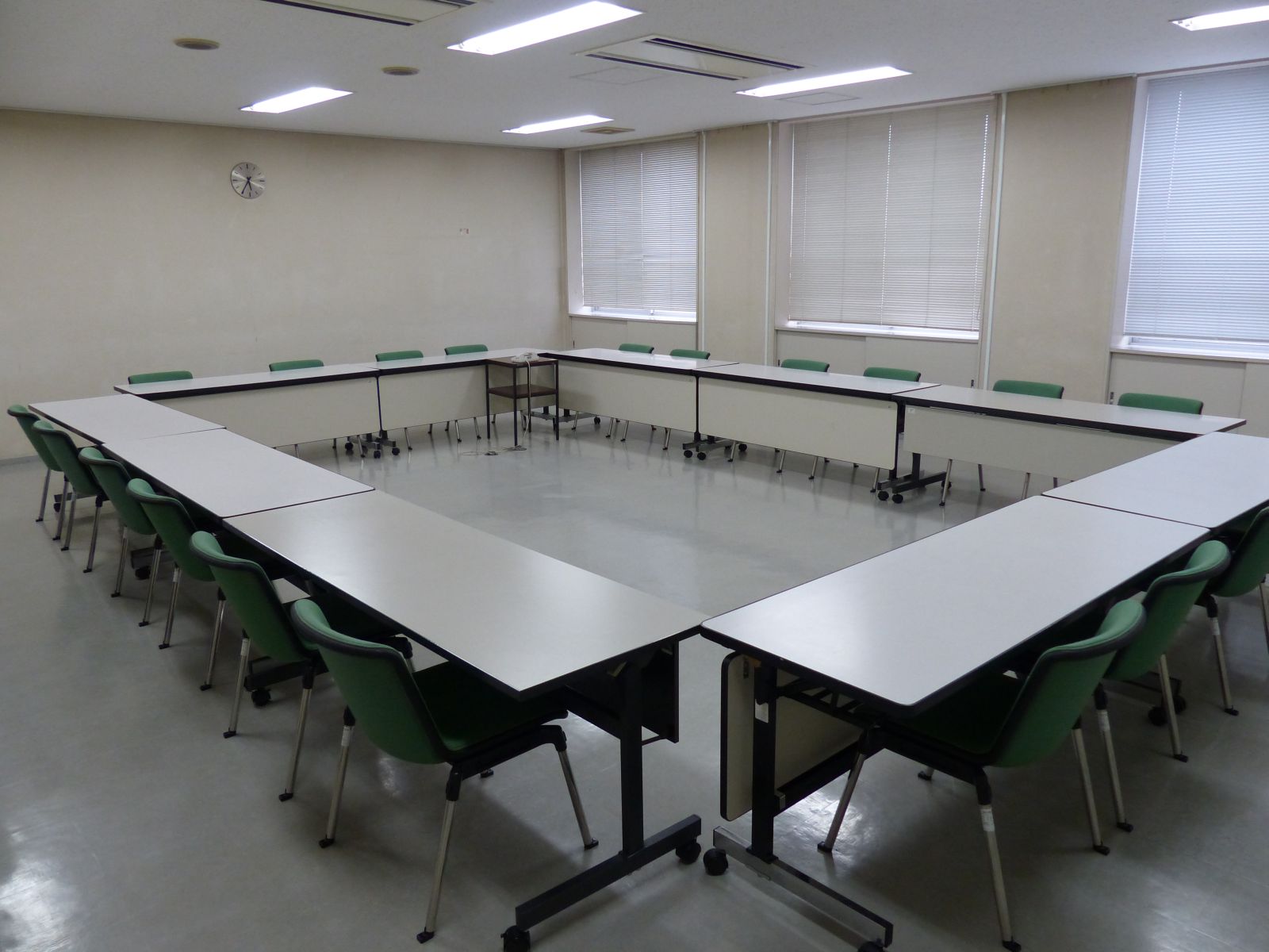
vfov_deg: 54.9
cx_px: 634
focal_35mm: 25
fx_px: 916
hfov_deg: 69.4
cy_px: 476
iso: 250
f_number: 2.8
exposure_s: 1/60
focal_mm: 4.5
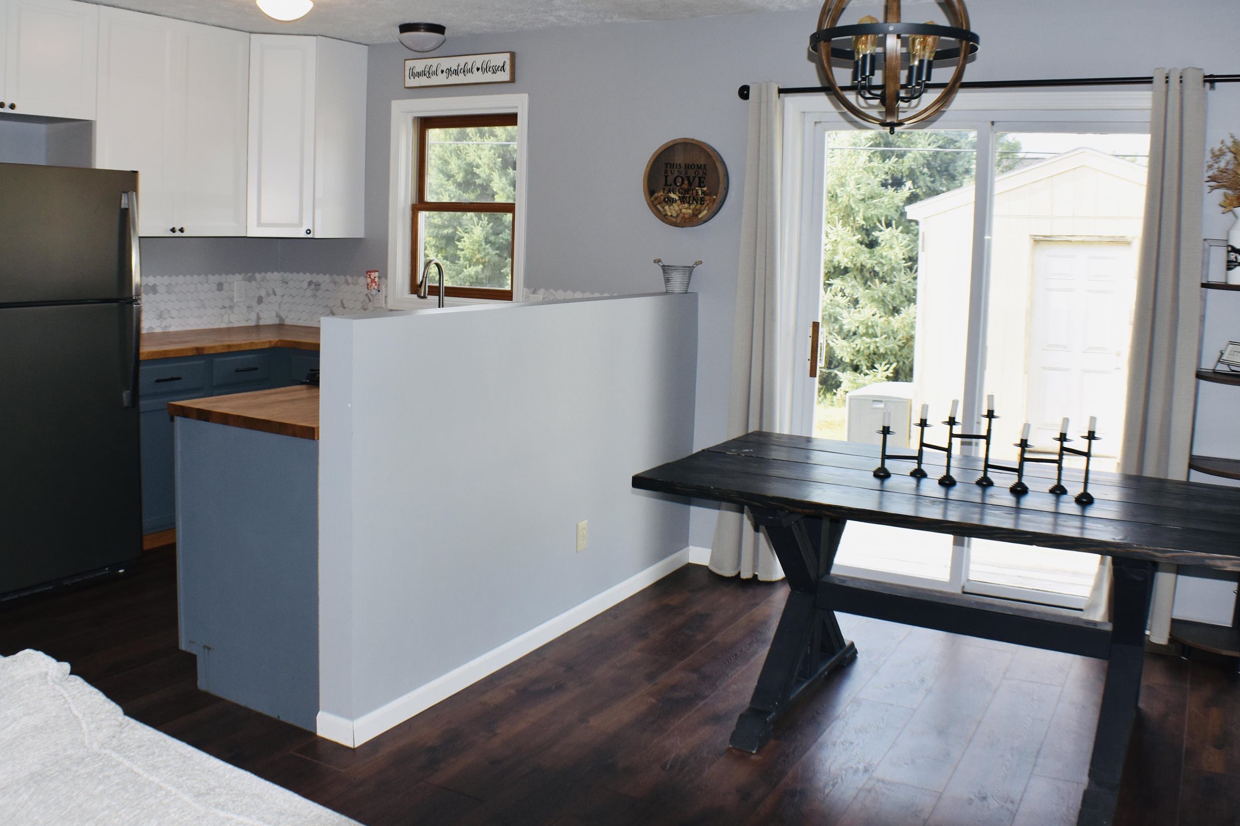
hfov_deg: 47.3
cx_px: 554
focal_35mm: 41
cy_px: 330
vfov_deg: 32.5
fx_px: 1412
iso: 360
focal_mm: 22
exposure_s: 1/125
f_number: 5.6
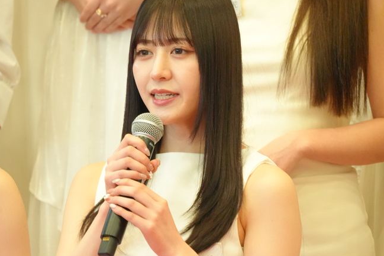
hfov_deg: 2.2
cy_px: 149
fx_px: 9858
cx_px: 190
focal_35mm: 924
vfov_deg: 1.5
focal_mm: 500
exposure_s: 1/100
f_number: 6.7
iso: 6400
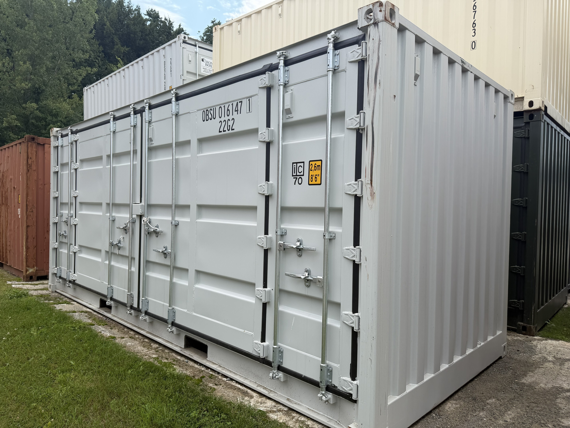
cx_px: 285
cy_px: 214
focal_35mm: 24
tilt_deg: -0.2
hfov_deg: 71.6
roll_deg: -0.3
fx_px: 395
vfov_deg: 56.8
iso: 80
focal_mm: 6.76
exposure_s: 1/3279
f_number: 1.78
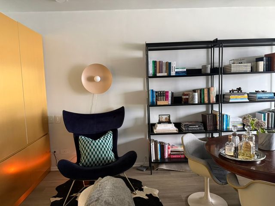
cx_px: 138
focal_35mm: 24
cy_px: 103
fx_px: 191
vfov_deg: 56.8
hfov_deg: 71.6
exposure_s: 1/60
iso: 400
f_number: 1.78
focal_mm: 6.76
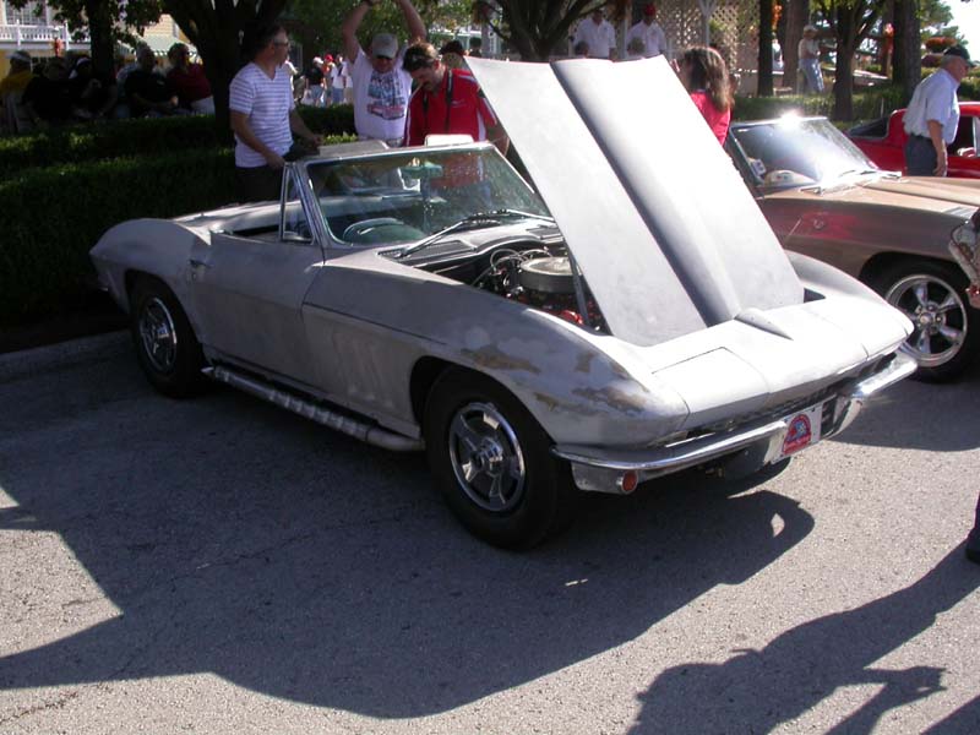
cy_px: 368
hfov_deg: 49.0
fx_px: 1076
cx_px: 490
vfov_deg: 37.7
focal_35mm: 38
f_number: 6
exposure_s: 1/241
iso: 100
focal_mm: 7.85
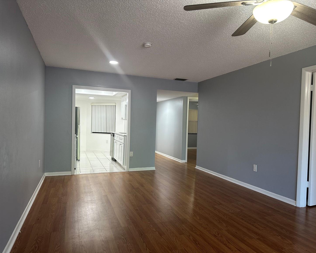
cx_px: 175
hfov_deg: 65.9
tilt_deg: -1.0
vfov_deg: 54.9
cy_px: 131
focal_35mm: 26
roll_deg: -2.1
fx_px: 243
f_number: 1.78
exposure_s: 1/60
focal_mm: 6.86
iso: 125
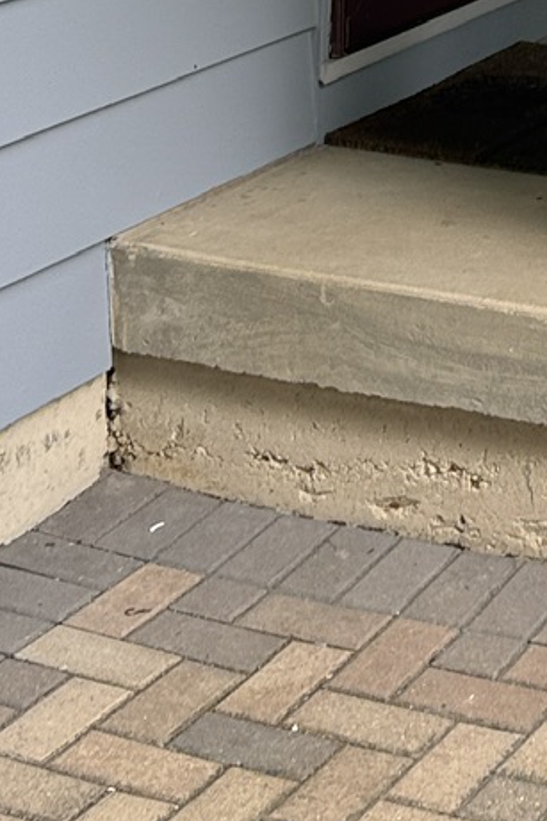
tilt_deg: -0.4
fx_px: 2532
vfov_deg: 16.8
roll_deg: -1.1
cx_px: 788
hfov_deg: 11.9
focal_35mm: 111
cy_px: -406
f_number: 1.78
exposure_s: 1/165
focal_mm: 6.76
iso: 64
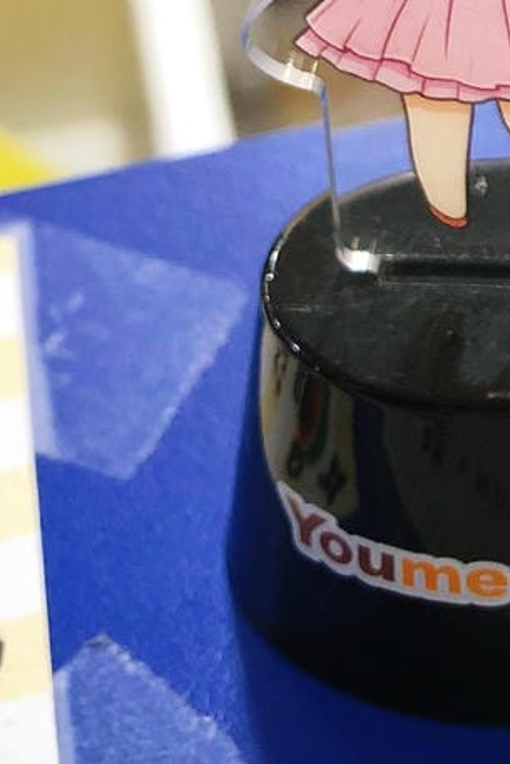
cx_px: 694
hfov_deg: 12.9
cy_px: -294
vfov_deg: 18.3
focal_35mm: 102
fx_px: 2166
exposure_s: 1/17
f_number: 1.8
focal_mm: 3.99
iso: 40
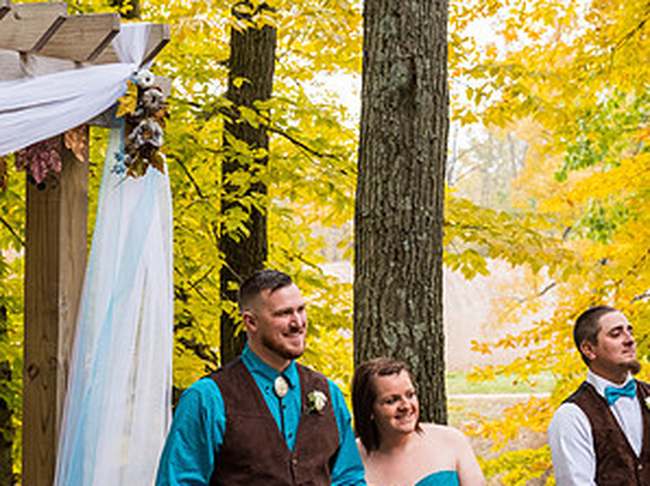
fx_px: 2045
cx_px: 325
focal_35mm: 109
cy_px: 379
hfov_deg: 18.1
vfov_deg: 13.5
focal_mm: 50
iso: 1600
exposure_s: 1/200
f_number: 5.6
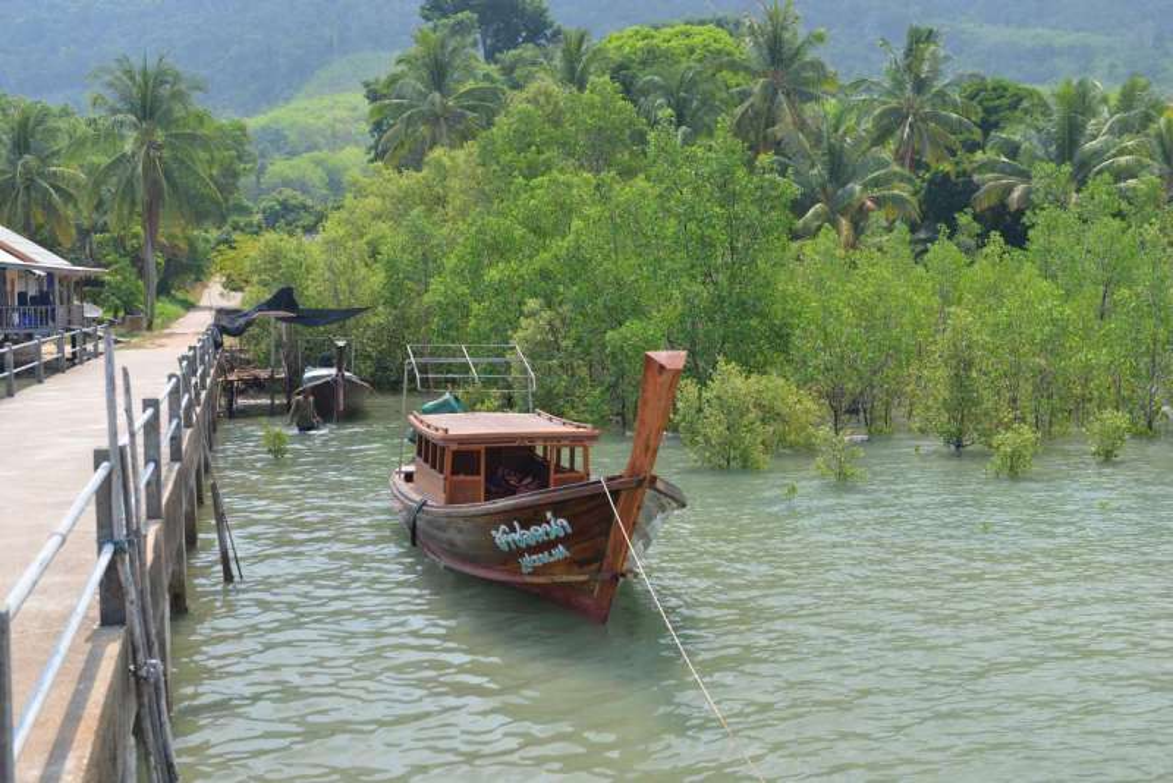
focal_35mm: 48
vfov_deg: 28.1
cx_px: 586
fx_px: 1564
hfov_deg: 41.1
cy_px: 392
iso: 100
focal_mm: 48
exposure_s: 1/100
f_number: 5
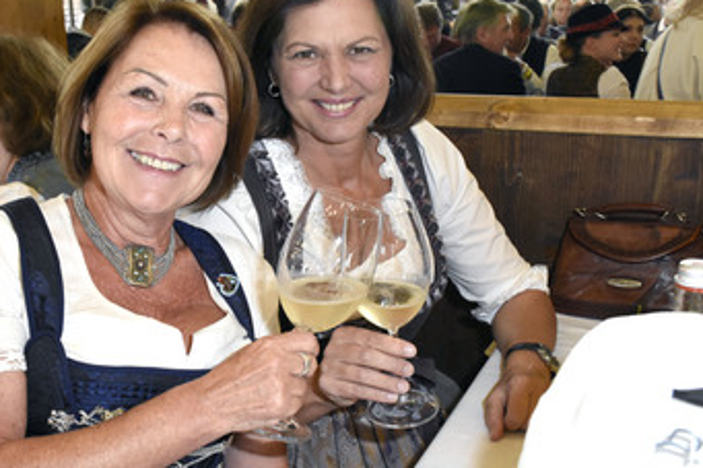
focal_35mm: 46
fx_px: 891
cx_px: 248
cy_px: 216
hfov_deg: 42.6
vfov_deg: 29.4
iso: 3200
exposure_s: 1/100
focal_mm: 23
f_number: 6.3
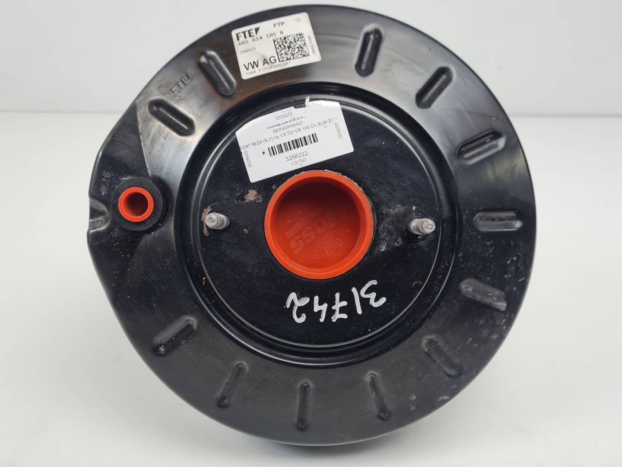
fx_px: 467
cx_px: 311
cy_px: 234
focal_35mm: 26
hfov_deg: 67.3
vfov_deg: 53.1
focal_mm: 5.4
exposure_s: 1/177
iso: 50
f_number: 1.8
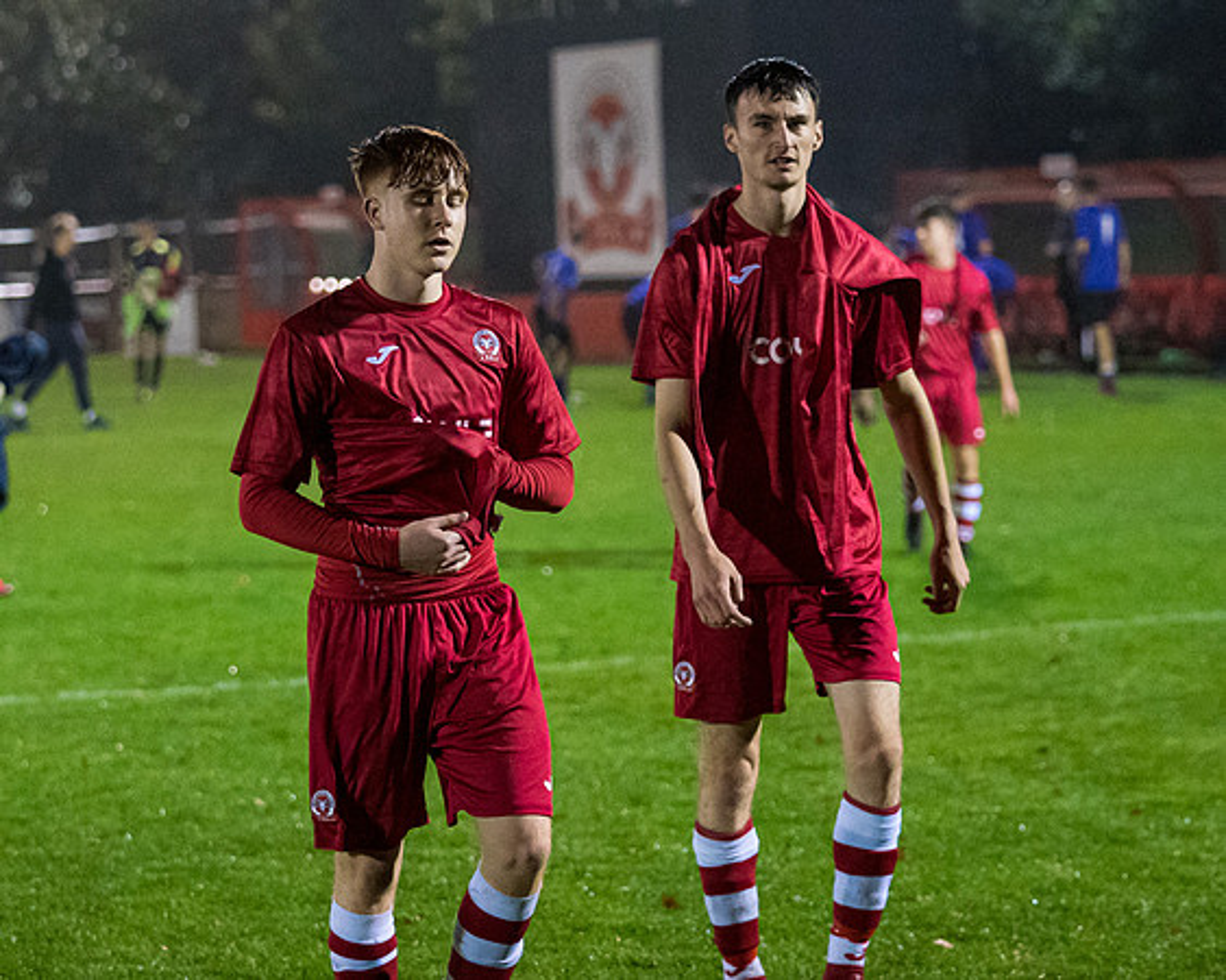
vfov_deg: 10.5
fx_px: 5350
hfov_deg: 13.1
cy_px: 503
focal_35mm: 148
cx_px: 449
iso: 6400
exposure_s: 1/1000
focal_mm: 83
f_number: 2.8
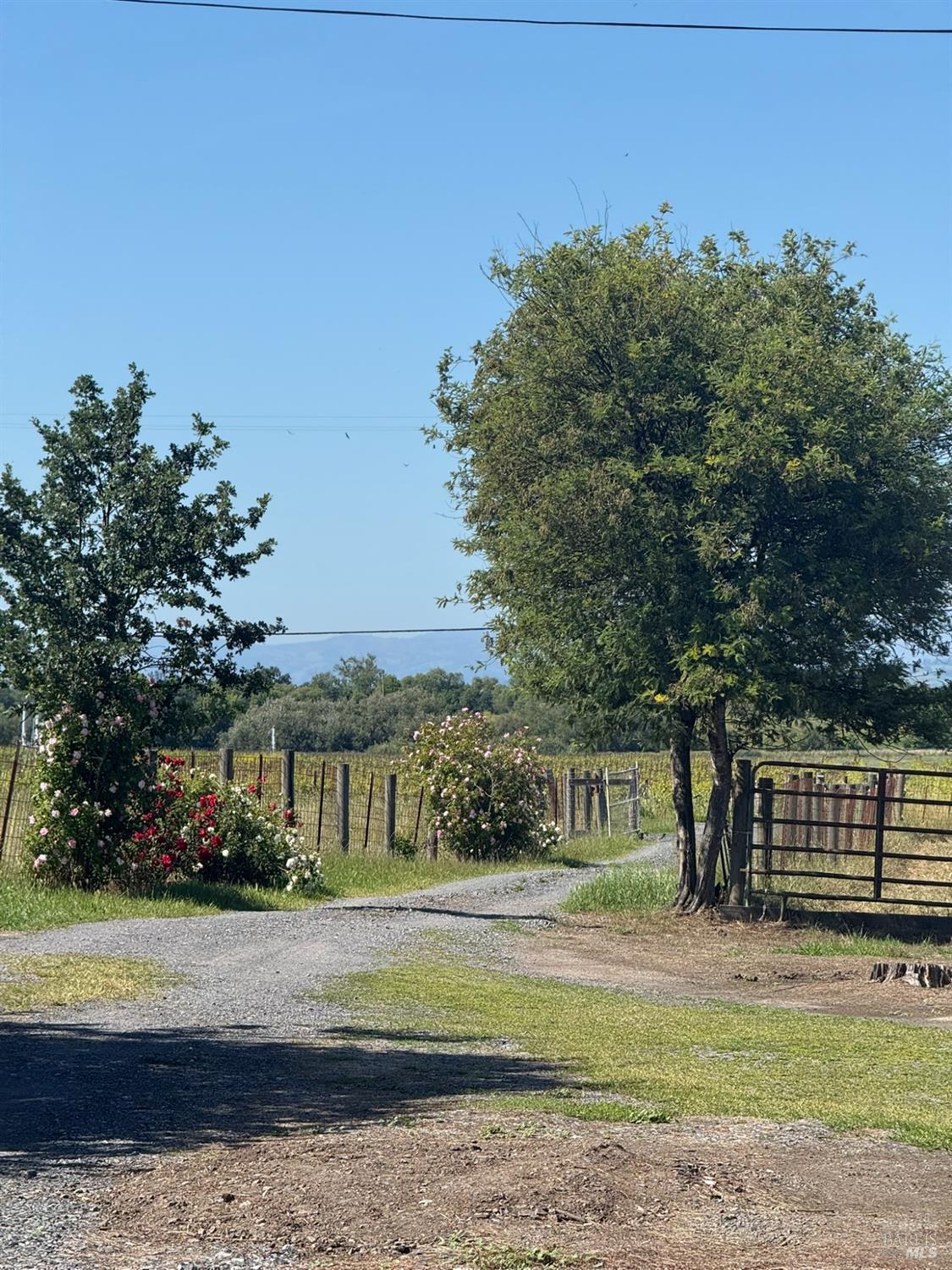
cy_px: 635
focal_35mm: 120
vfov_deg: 16.4
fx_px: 4400
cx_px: 476
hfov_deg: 12.3
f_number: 2.8
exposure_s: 1/1248
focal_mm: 15.66
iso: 50
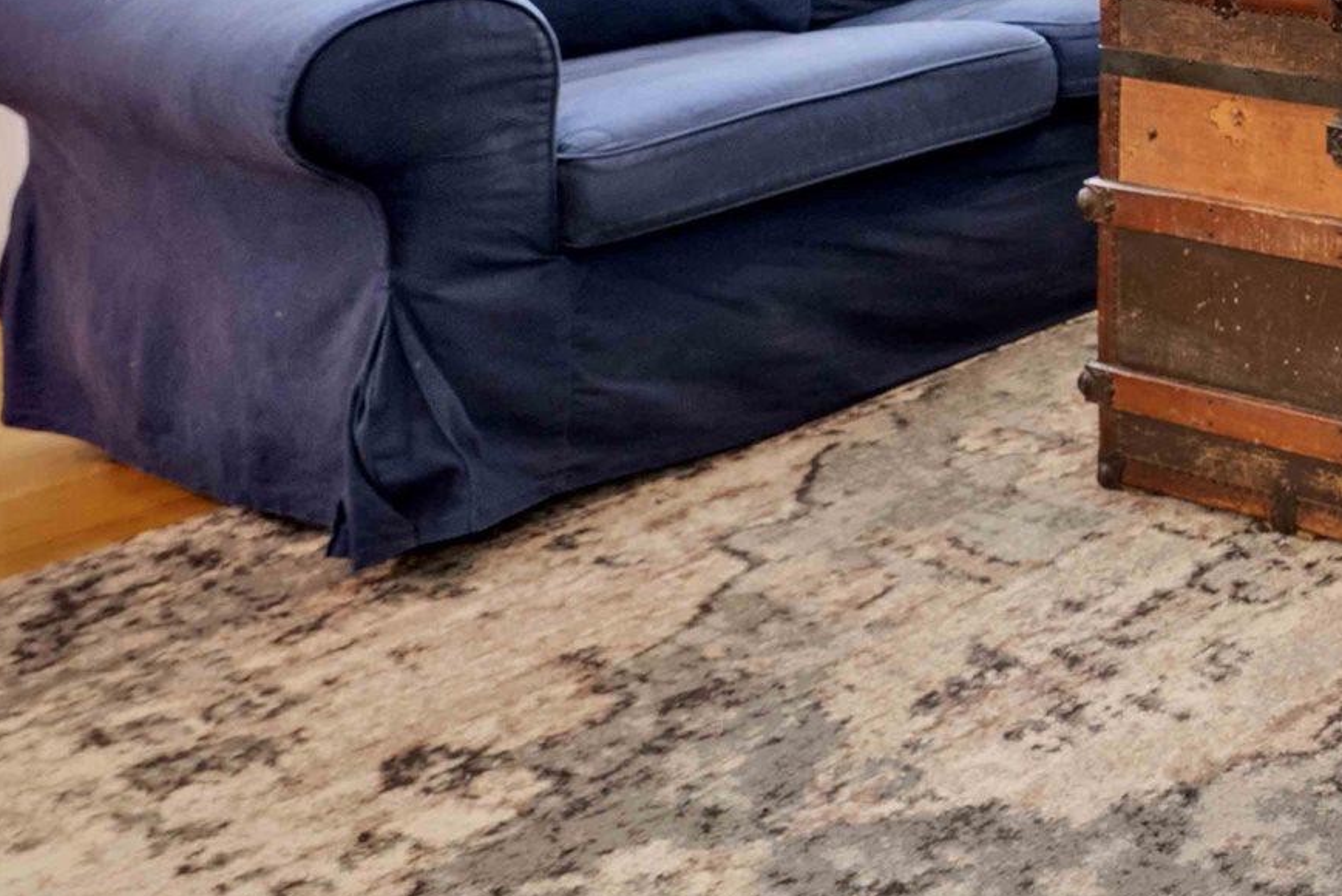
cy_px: -454
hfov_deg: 24.7
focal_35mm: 53
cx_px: 2194
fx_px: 1976
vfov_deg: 21.4
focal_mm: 15
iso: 400
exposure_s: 1/15
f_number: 8
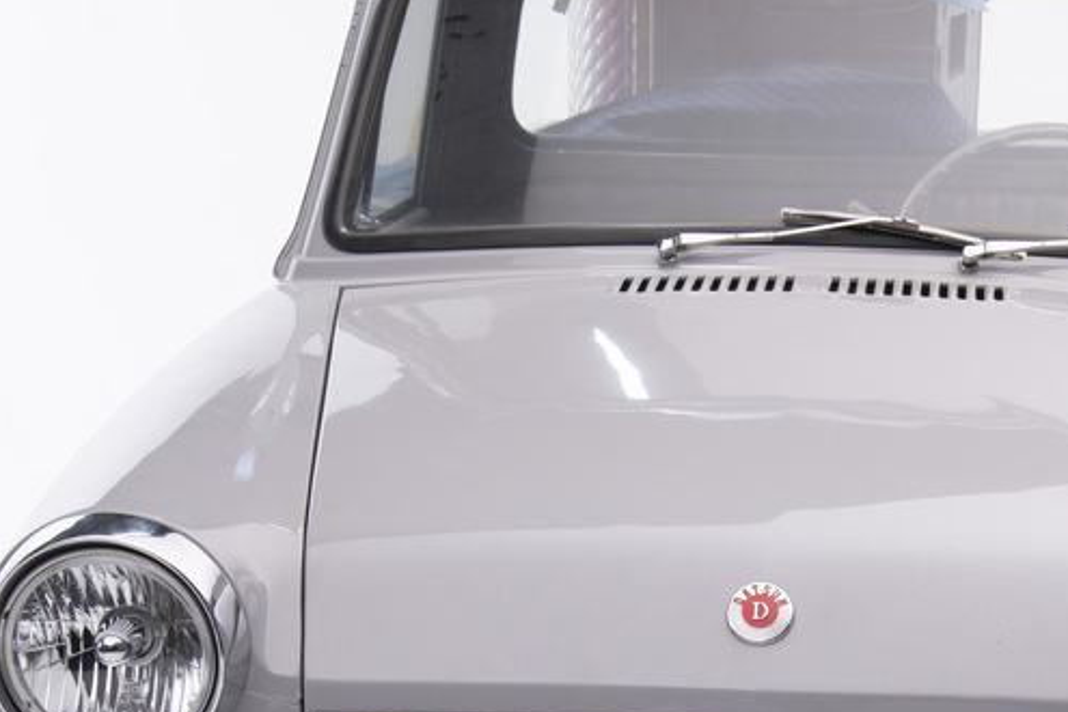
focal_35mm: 97
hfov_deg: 20.8
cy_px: 700
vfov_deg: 13.9
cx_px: 833
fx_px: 2877
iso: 500
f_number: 9
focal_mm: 48
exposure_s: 1/250
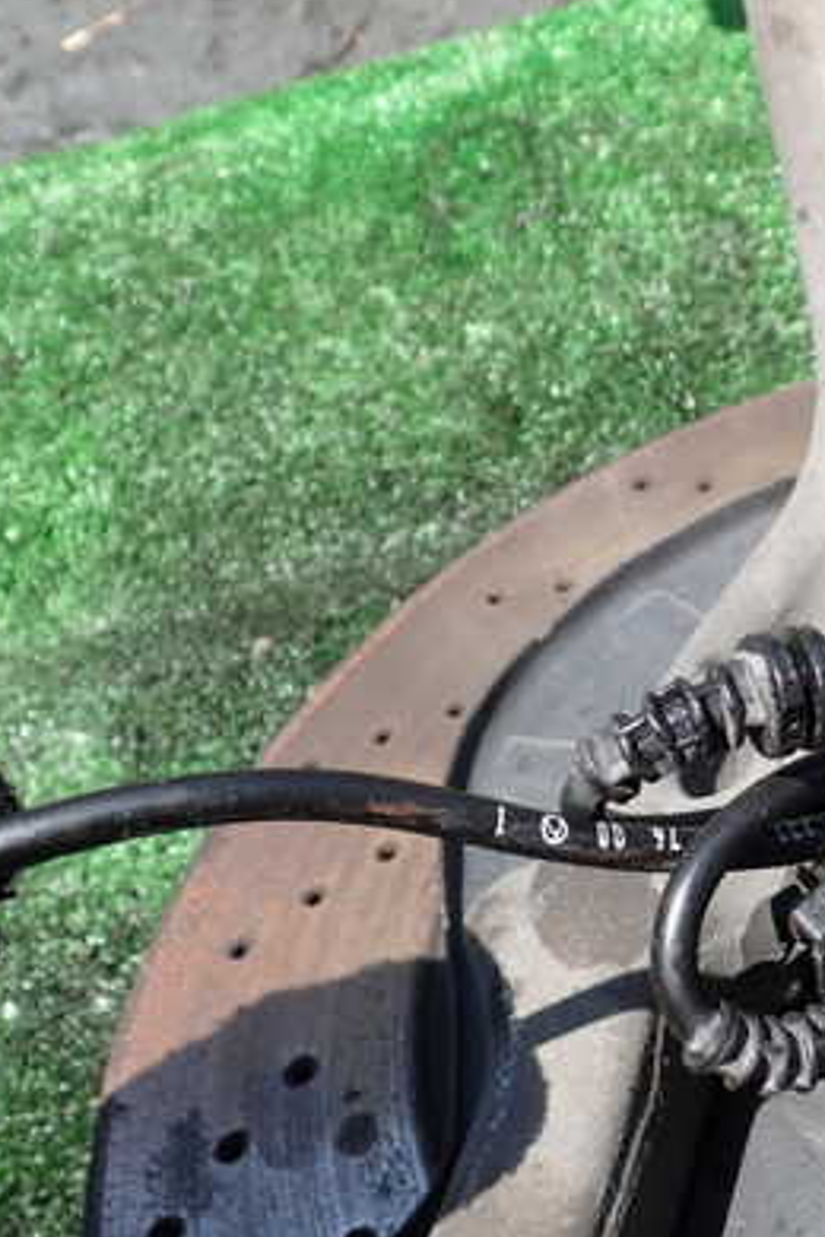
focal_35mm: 48
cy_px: 612
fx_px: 1650
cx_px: 758
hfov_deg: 27.0
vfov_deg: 41.1
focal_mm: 5.4
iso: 100
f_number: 3.2
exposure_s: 1/500
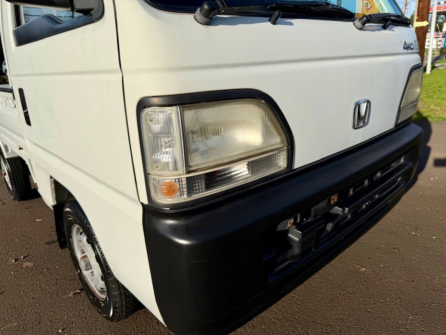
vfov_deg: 56.8
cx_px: 223
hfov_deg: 71.6
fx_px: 309
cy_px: 168
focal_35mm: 24
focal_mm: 6.76
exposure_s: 1/10309
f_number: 1.78
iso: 100
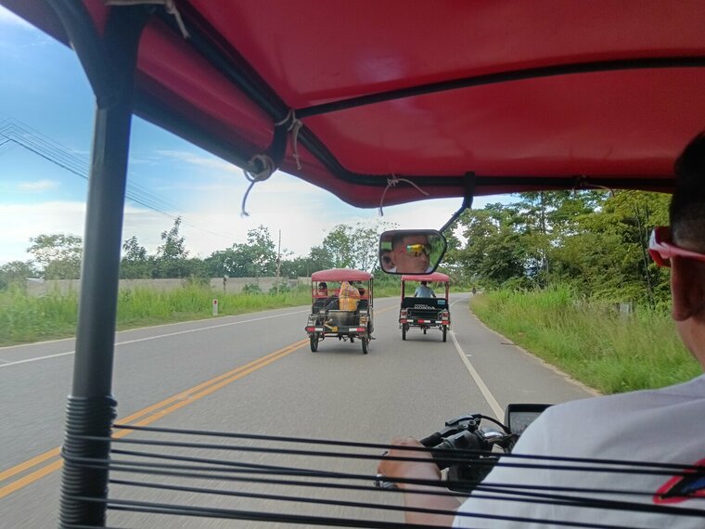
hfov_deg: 65.3
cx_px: 352
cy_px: 264
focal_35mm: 27
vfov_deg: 51.4
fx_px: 550
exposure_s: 1/146
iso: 100
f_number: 1.9
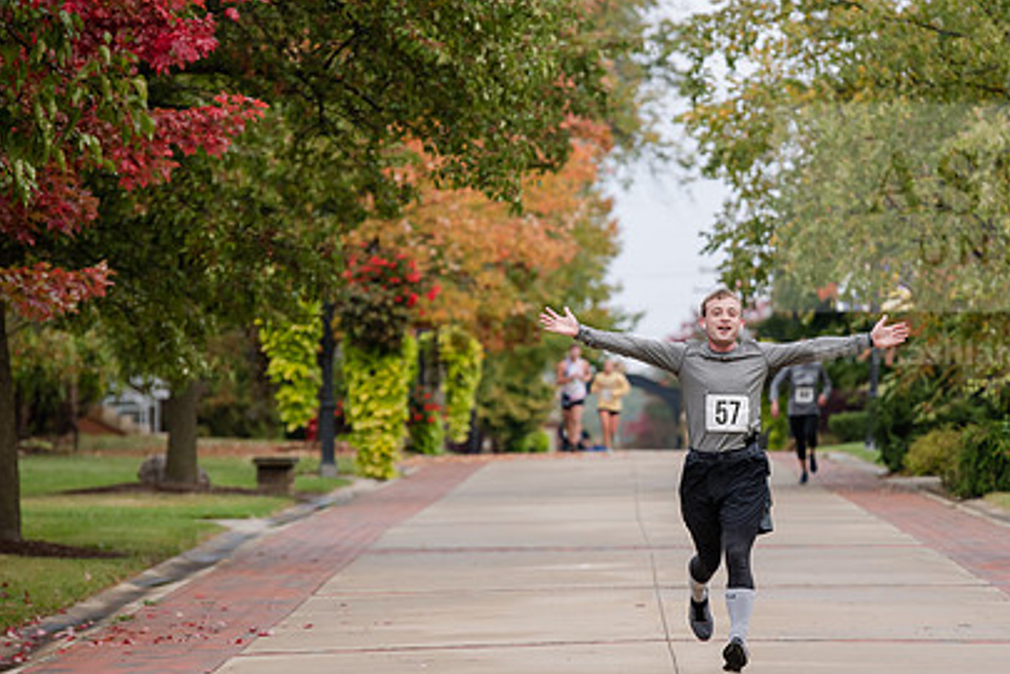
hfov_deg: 7.8
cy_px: 406
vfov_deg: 5.2
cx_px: 698
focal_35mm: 265
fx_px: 7434
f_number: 5
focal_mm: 185
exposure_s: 1/500
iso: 500
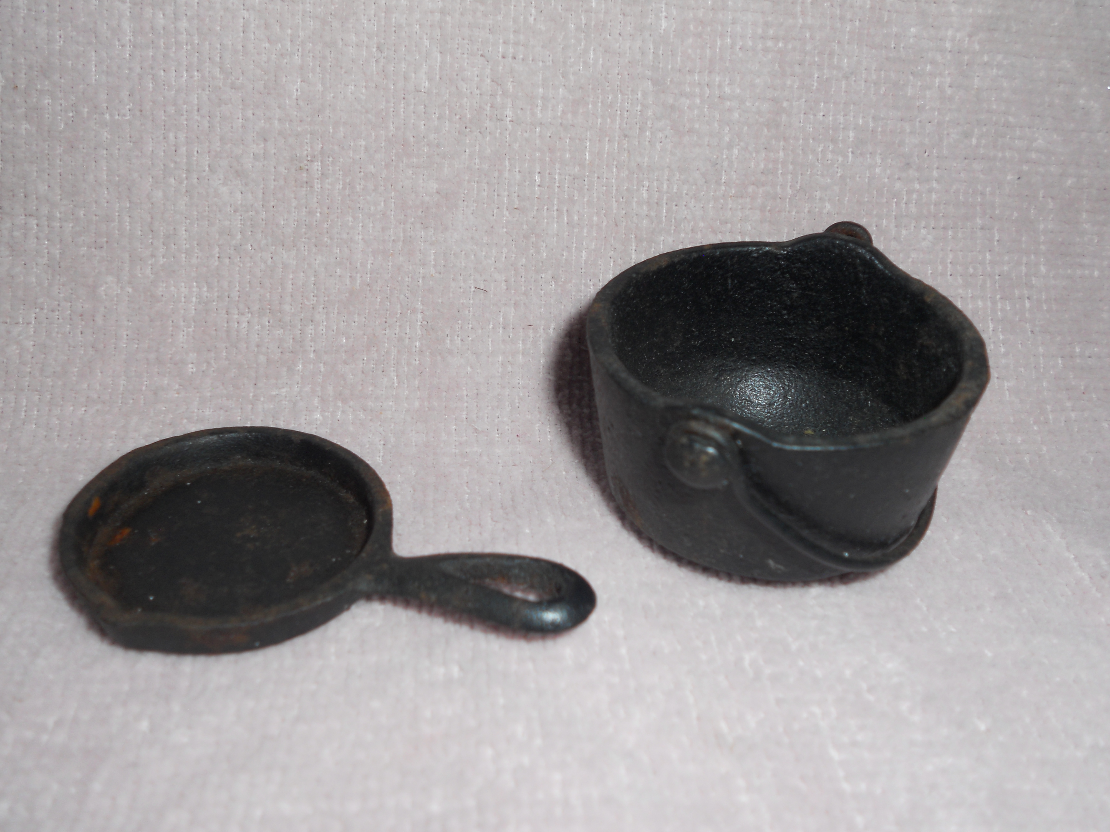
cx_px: 555
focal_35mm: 32
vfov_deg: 44.2
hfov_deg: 56.8
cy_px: 416
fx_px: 1026
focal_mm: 5.8
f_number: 8.8
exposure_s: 1/25
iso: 80
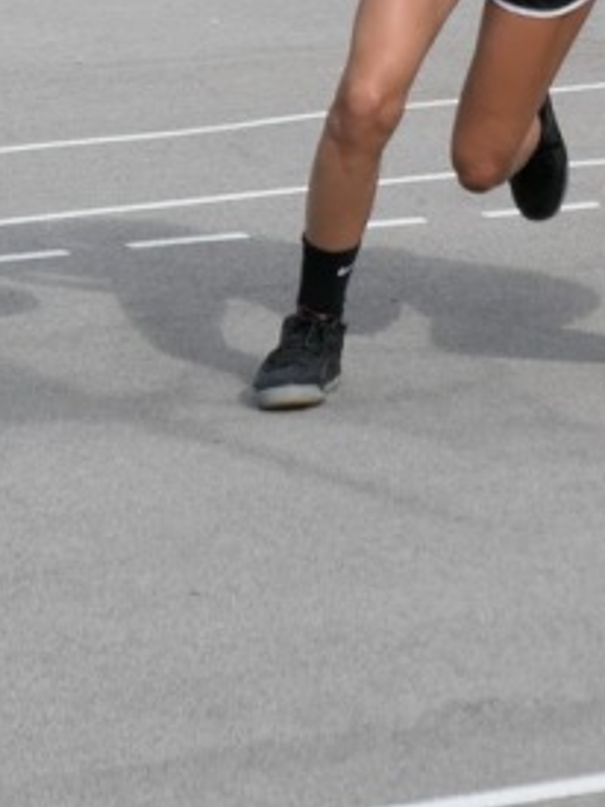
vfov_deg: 8.6
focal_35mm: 227
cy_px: -261
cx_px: 846
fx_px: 5294
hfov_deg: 6.5
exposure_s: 1/2000
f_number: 3.2
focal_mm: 26.4
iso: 125
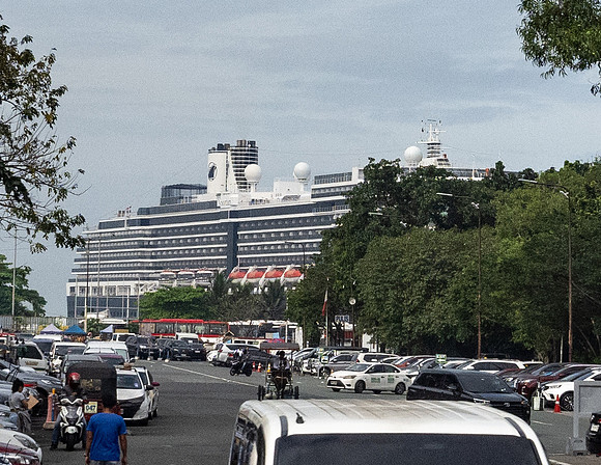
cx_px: 415
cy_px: 154
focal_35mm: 162
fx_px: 2846
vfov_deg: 9.3
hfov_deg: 12.0
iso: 1000
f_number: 5.6
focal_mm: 25.5
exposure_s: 1/640
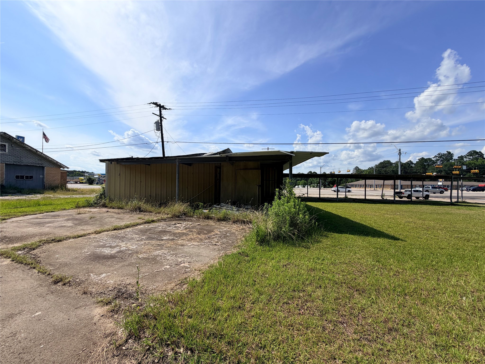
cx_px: 242
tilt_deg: +1.1
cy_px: 182
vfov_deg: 85.7
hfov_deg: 102.1
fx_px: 196
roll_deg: -0.4
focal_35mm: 14
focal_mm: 2.22
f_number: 2.2
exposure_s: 1/1125
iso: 20
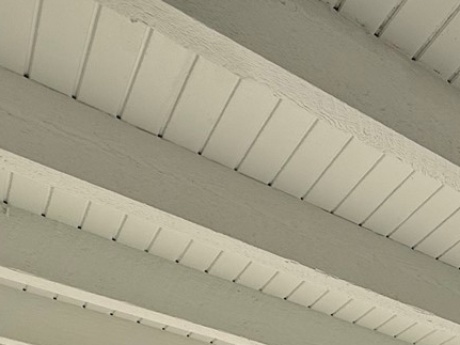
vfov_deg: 20.1
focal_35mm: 52
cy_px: 625
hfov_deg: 33.5
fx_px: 691
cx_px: 467
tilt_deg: +1.7
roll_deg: +0.4
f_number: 2.2
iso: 50
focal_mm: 2.22
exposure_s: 1/3460
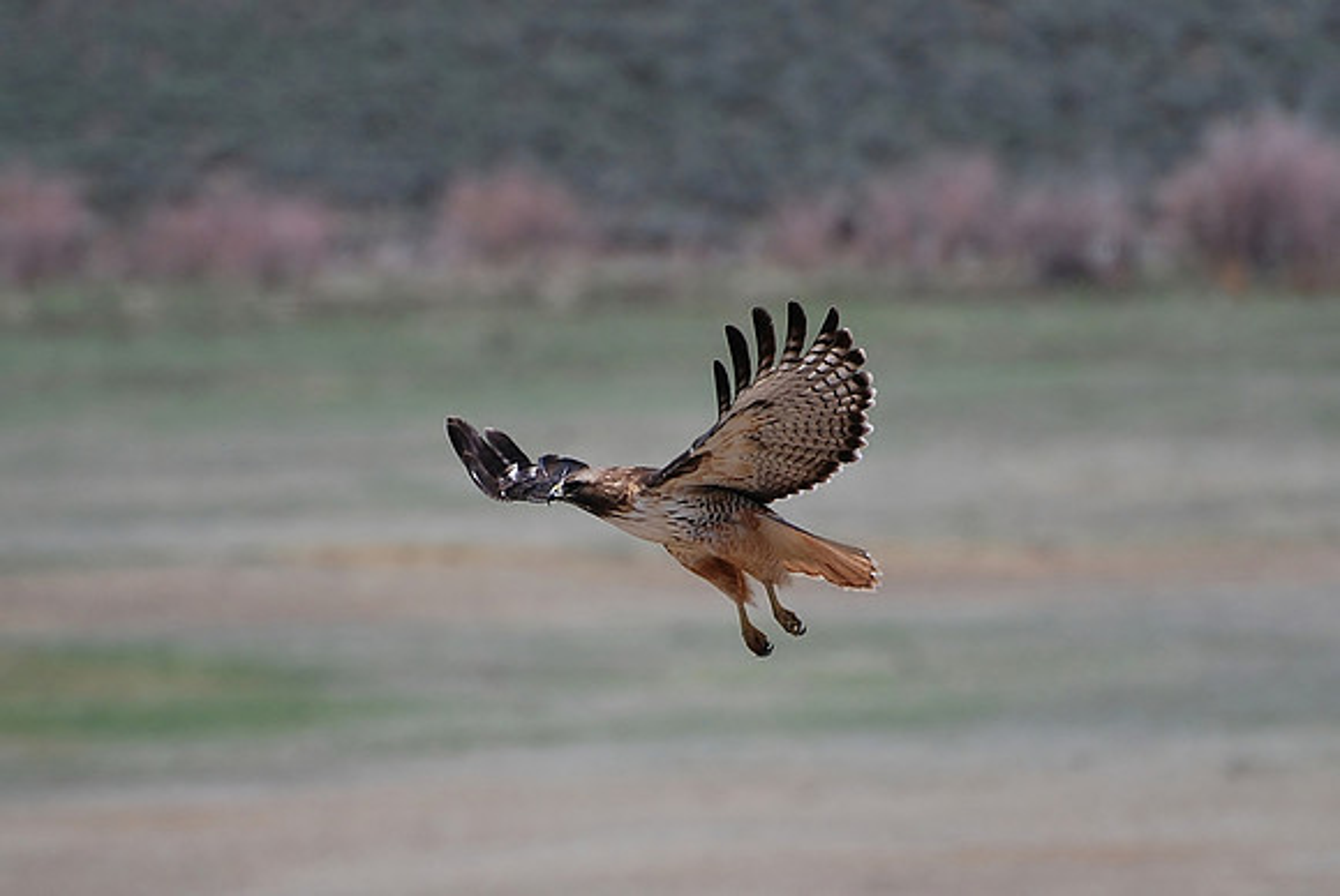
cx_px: 670
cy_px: 448
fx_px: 16766
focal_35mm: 450
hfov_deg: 4.6
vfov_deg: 3.1
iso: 400
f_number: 5.6
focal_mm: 300
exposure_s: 1/1600
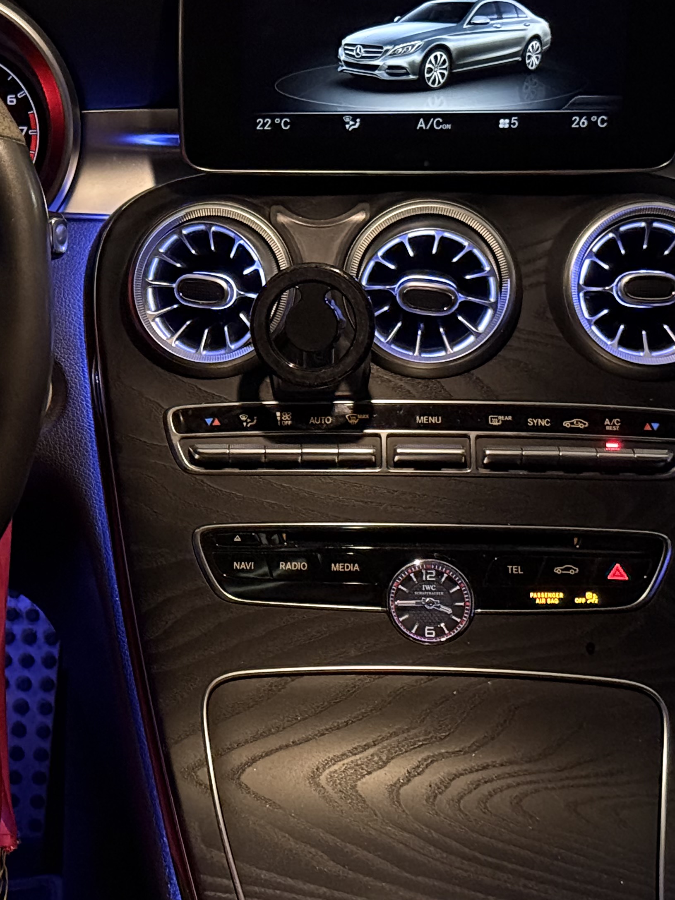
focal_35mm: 89
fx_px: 2314
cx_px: 33
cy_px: 380
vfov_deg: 22.0
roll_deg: +1.2
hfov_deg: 16.3
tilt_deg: -21.3
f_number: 1.78
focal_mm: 6.76
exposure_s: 1/16
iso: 1600
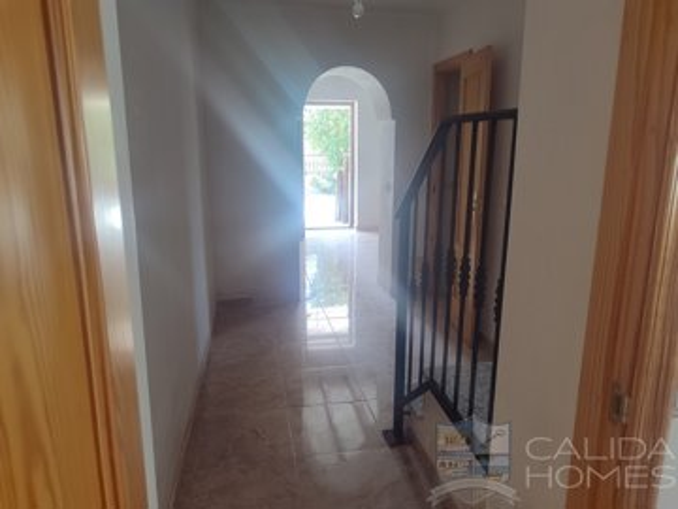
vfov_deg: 54.9
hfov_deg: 69.4
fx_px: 490
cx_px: 339
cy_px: 254
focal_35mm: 25
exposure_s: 1/50
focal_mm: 5.95
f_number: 1.89
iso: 84
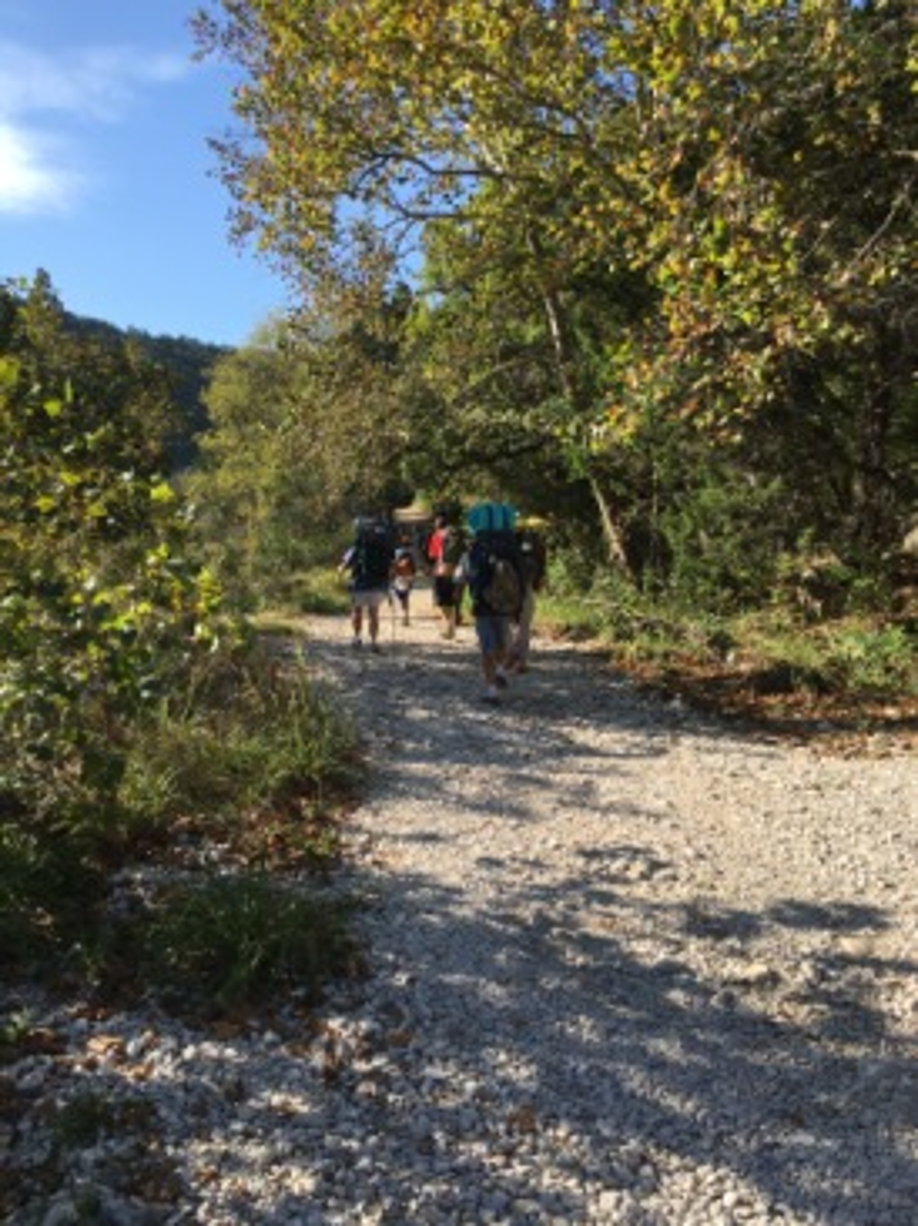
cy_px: 613
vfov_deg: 61.7
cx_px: 459
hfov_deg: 48.2
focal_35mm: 29
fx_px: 1027
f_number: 2.2
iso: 25
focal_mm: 4.15
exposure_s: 1/864
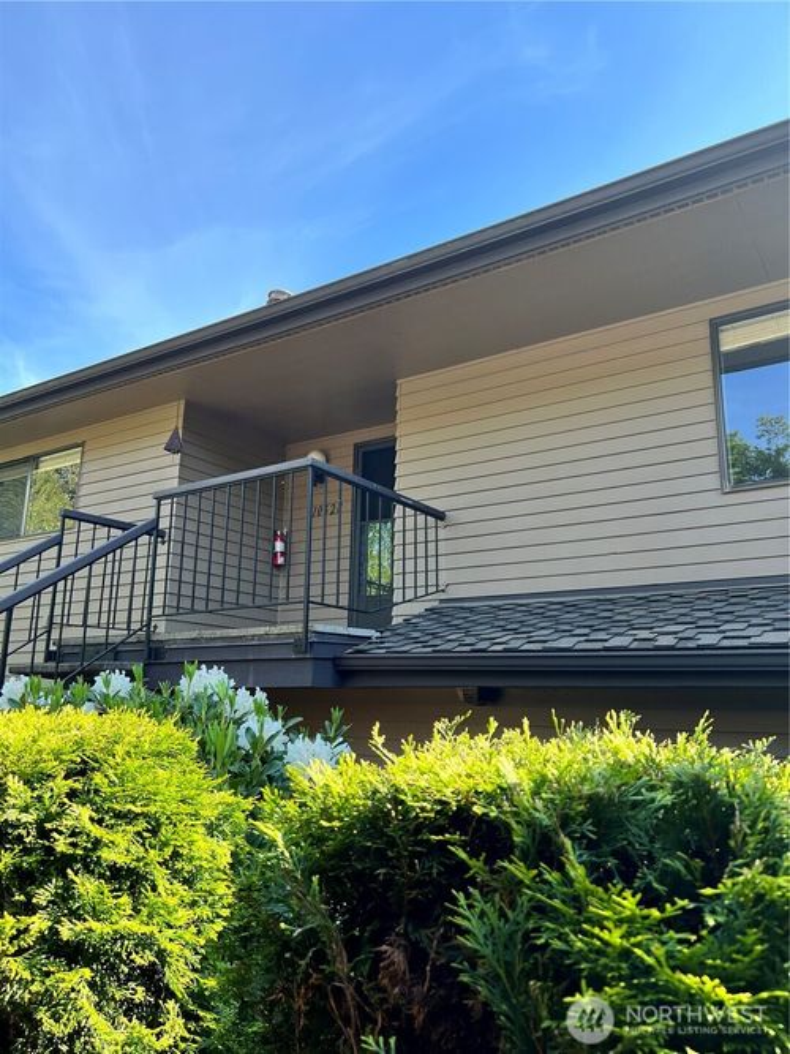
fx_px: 791
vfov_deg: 67.3
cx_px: 395
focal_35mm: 26
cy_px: 527
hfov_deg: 53.0
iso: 50
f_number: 1.5
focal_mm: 5.7
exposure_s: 1/723
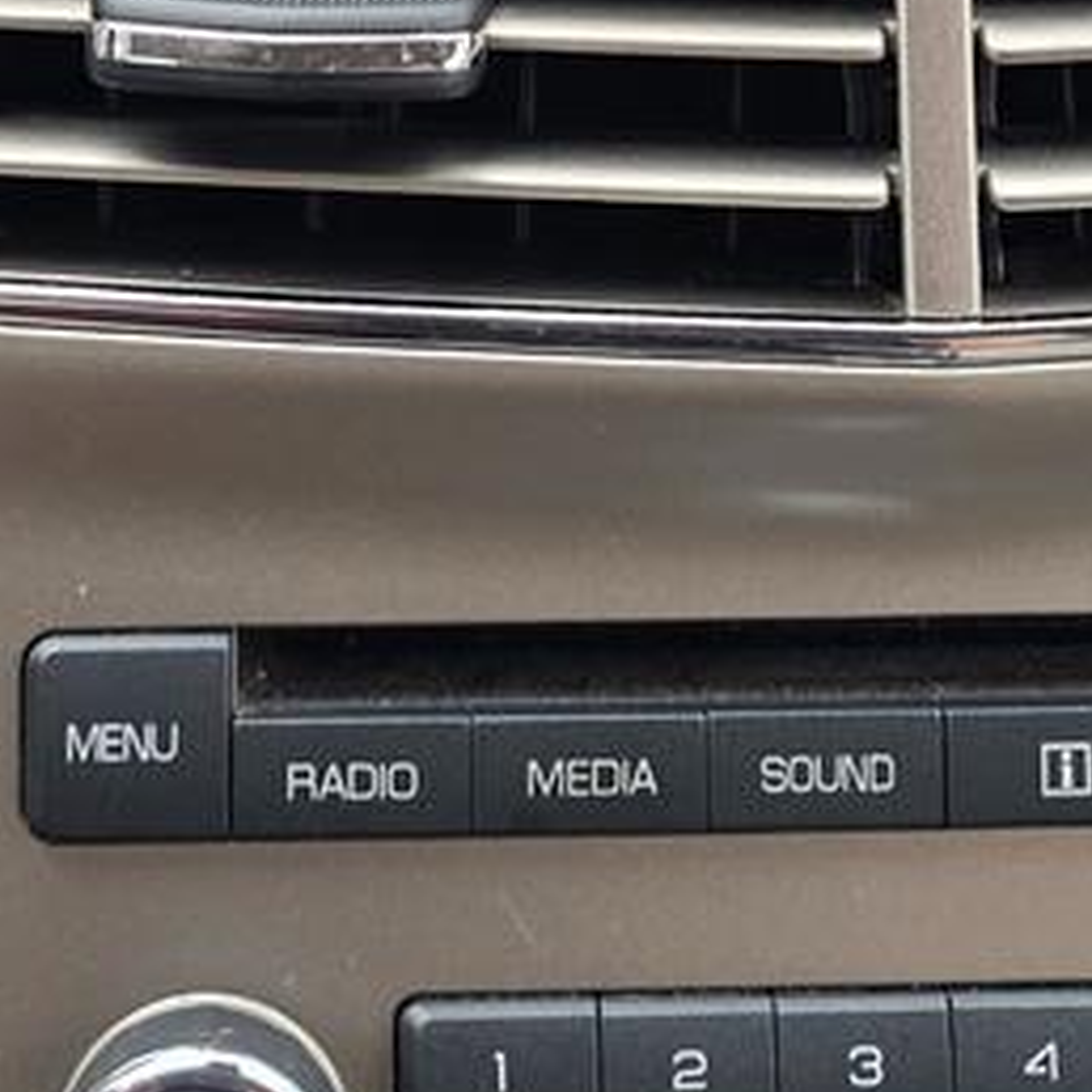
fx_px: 3605
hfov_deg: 17.2
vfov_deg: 16.1
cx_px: 571
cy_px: -406
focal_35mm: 101
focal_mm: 6.3
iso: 50
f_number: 1.7
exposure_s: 1/54.7
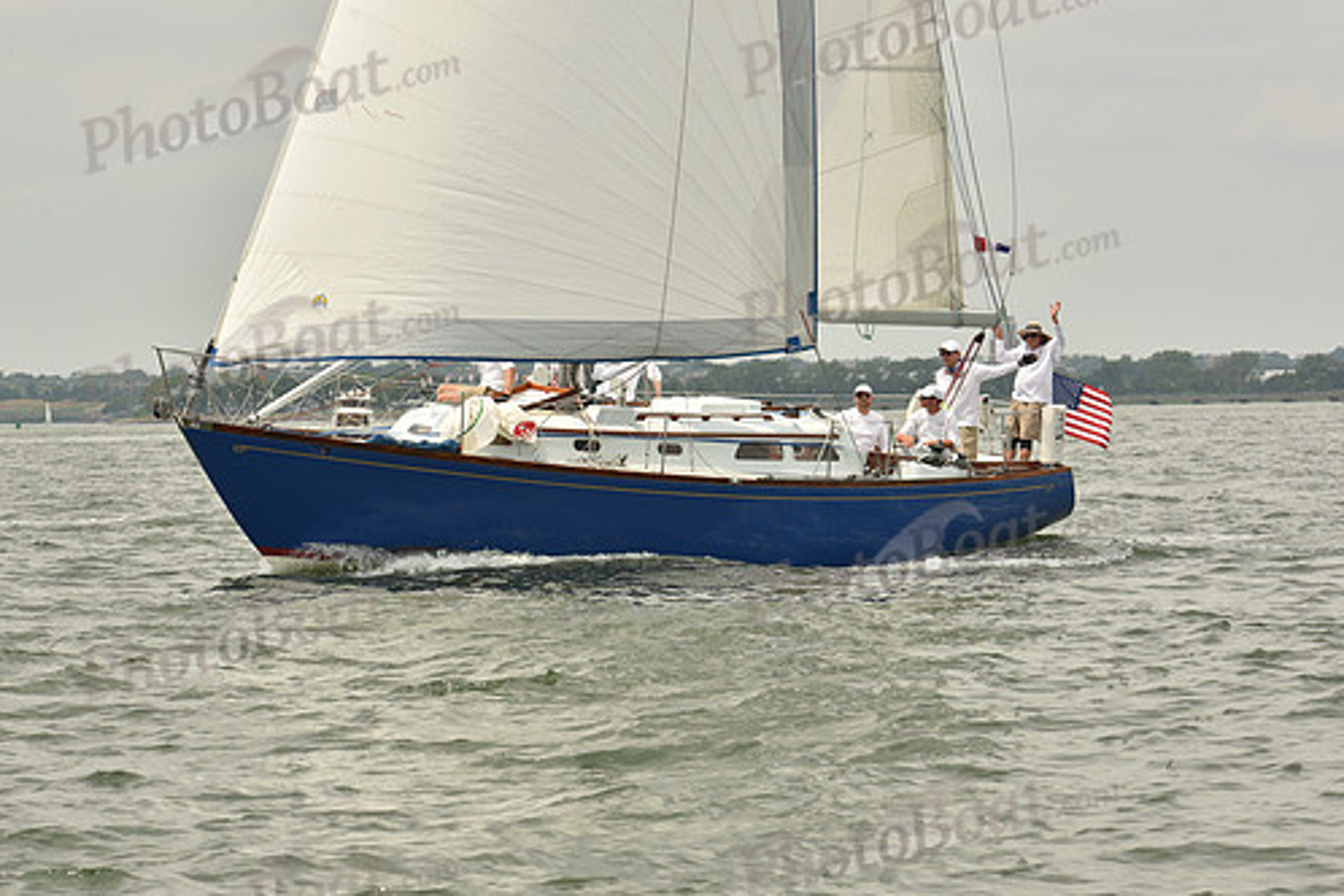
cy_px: 455
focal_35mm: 142
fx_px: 5301
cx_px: 602
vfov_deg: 9.7
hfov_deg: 14.4
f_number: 11
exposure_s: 1/640
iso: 250
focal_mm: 122
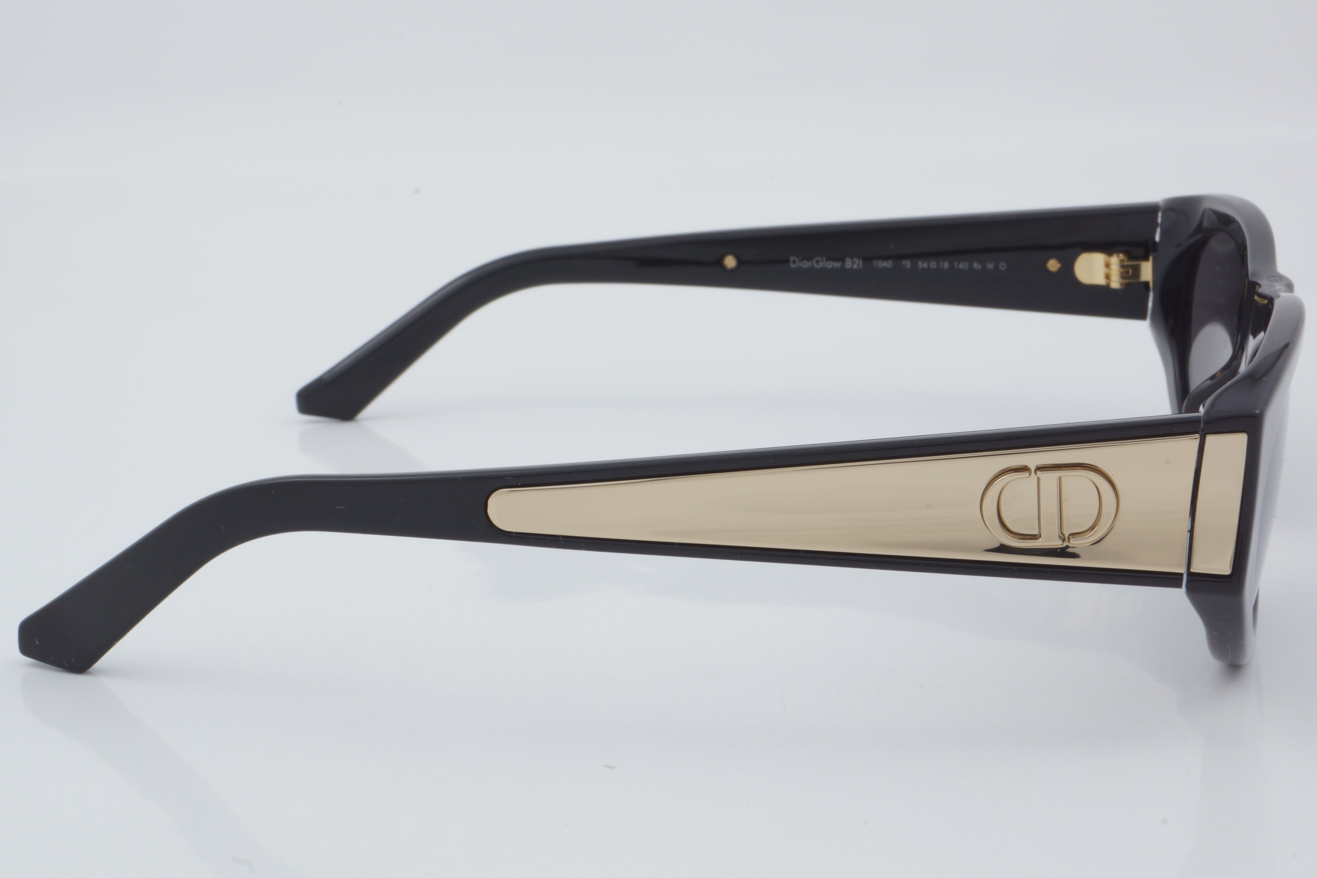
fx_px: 2744
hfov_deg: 27.0
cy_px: 439
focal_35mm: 75
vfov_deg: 18.2
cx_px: 658
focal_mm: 50
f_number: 29
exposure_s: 1/4
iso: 100
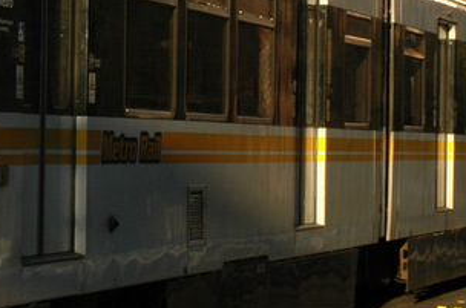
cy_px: 73
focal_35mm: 192
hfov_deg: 10.7
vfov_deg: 7.1
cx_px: 26
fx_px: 2479
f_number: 10
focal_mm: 38
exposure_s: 1/125
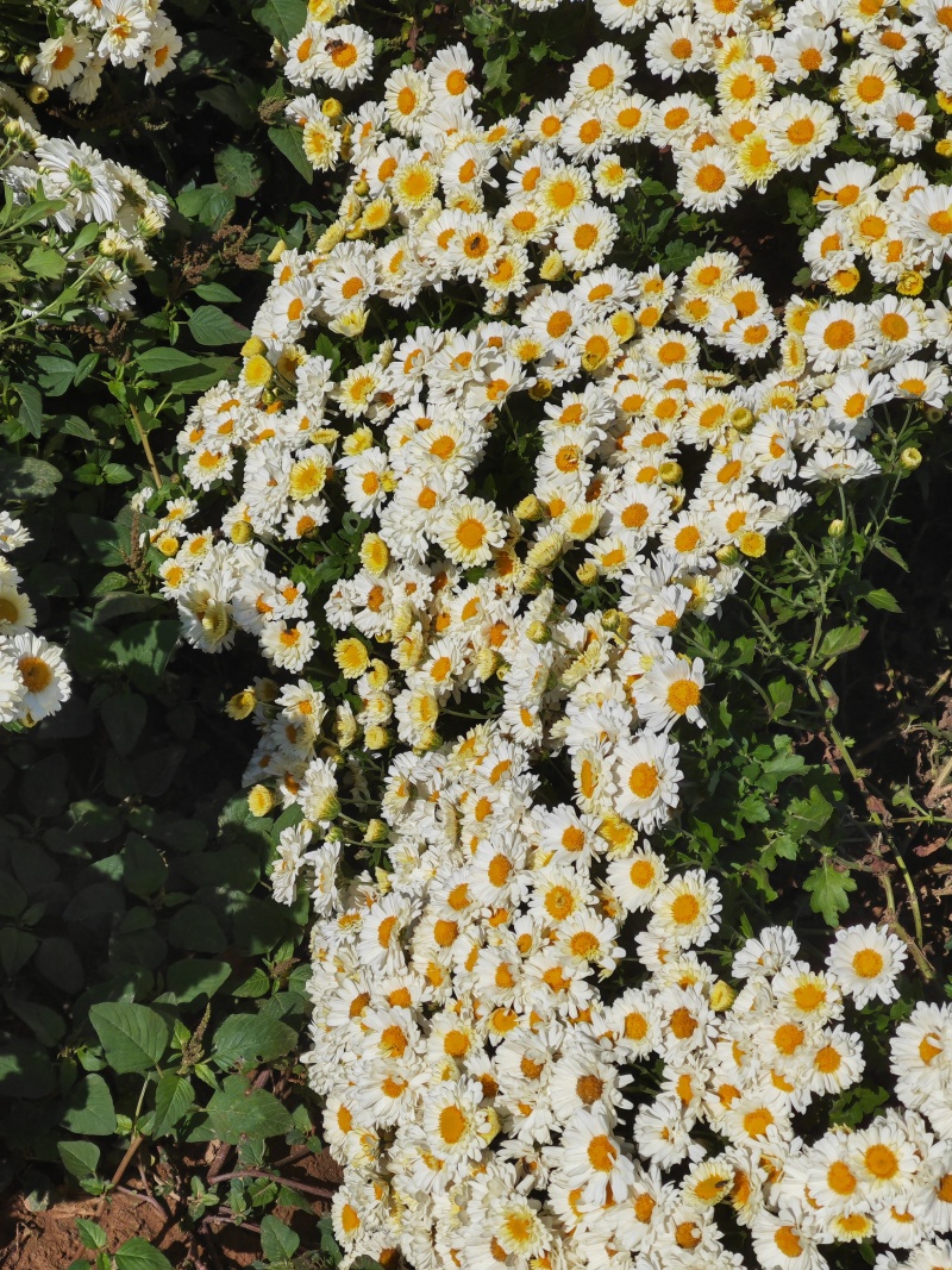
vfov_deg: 28.6
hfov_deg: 21.6
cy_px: 635
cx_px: 476
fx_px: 2494
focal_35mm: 68
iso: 50
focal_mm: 8.67
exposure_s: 1/1700
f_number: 2.4
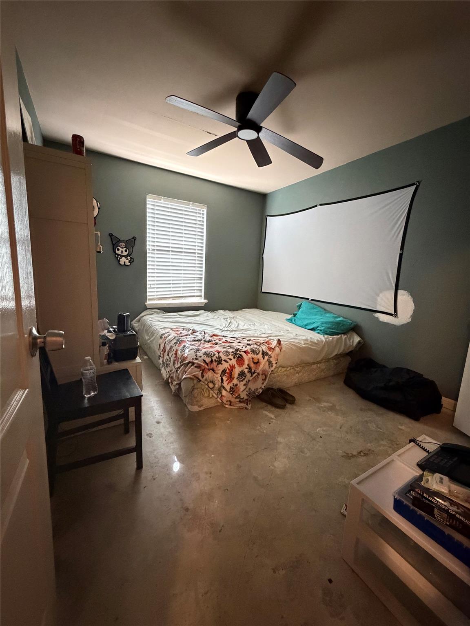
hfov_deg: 85.7
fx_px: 253
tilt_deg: -9.0
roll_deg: -2.6
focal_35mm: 14
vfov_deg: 102.1
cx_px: 235
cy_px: 313
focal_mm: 2.22
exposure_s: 1/60
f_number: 2.2
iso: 1250
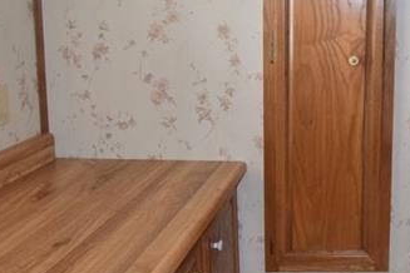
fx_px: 535
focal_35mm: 47
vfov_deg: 28.3
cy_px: 76
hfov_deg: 36.7
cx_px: 428
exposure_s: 1/100
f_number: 5
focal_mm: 10
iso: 800
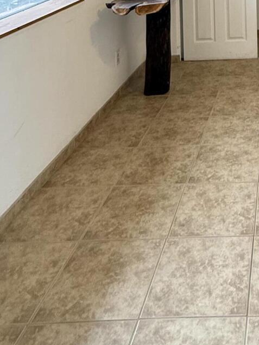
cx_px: 286
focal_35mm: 44
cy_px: -78
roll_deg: +0.1
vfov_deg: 33.9
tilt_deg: -0.5
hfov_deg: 29.6
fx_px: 439
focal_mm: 2.22
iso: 400
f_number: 2.2
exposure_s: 1/60
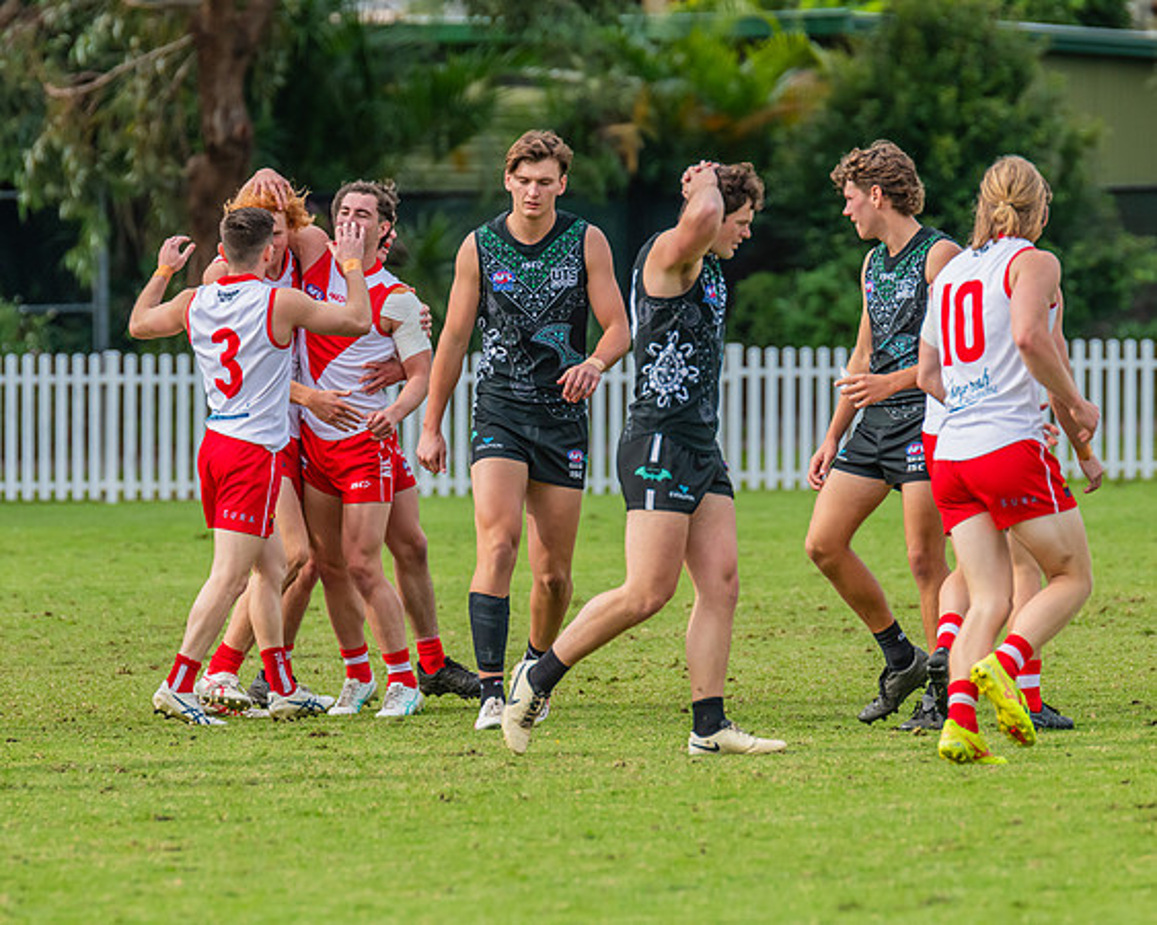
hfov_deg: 3.8
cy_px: 449
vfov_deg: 3.0
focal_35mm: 513
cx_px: 513
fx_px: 17562
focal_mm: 420
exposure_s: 1/1600
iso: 800
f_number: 6.3
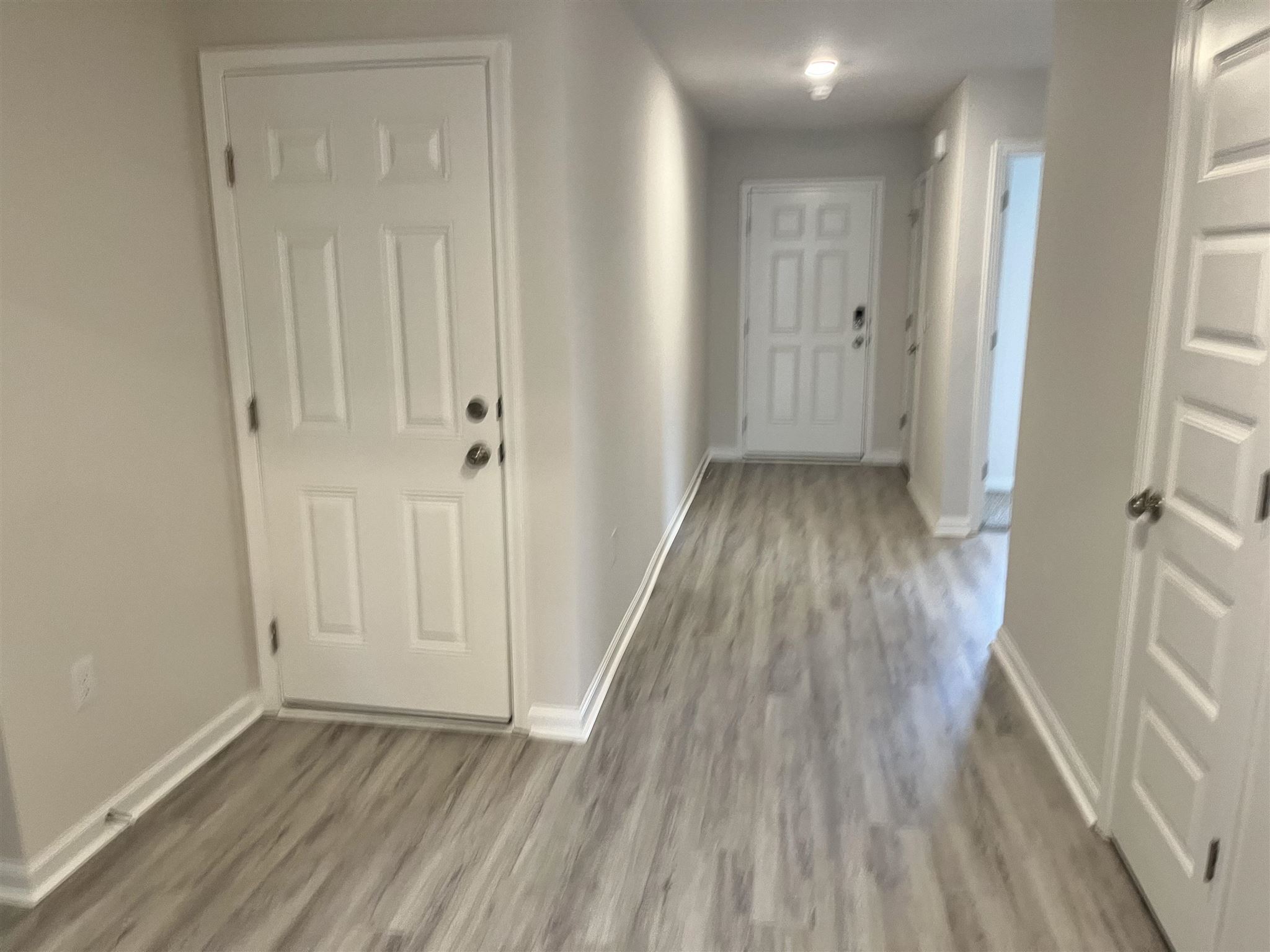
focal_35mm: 26
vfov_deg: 53.1
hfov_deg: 67.3
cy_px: 476
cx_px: 635
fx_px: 954
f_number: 1.6
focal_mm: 5.1
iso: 125
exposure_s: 1/60
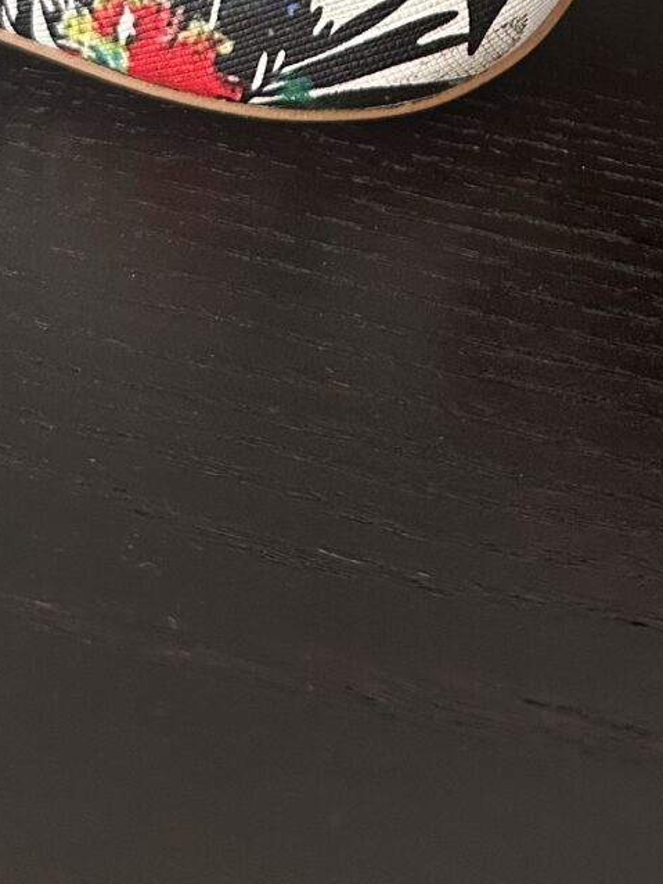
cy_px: -529
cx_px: 502
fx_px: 1965
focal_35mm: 77
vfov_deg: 20.6
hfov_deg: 19.0
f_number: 1.78
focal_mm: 6.86
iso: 250
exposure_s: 1/68
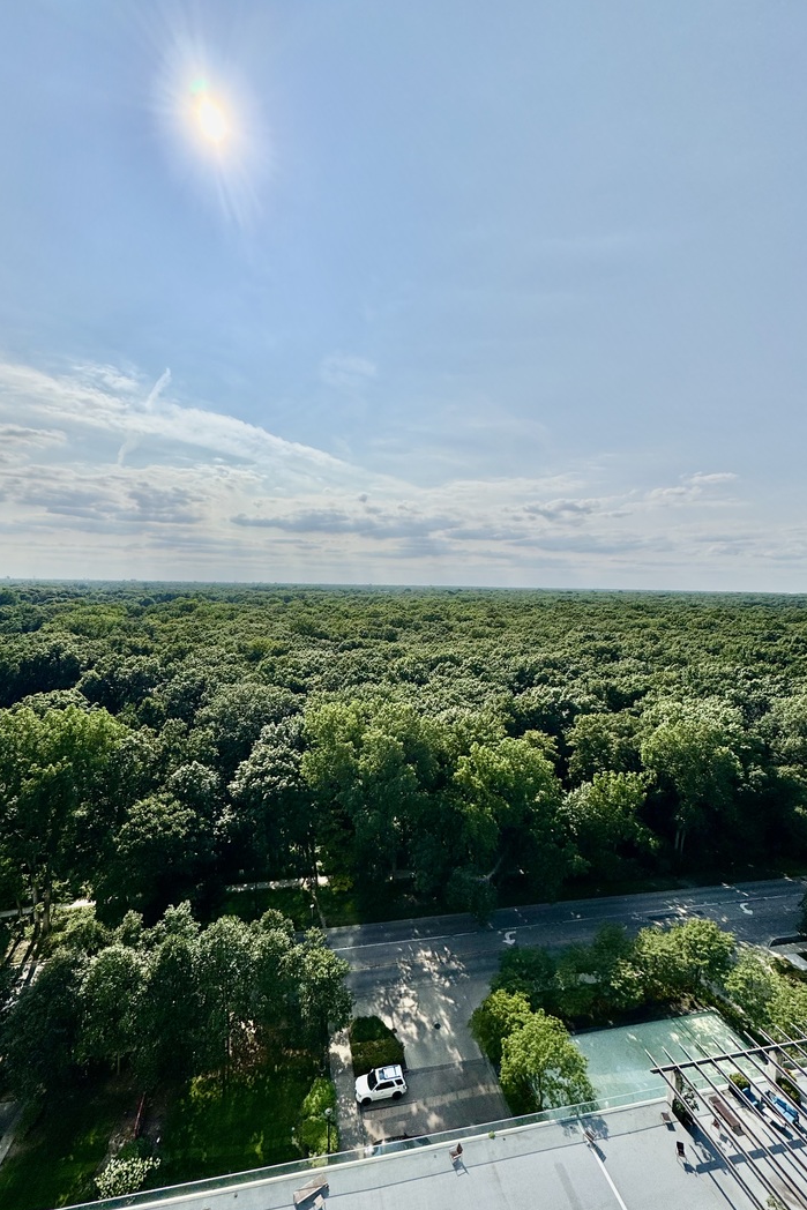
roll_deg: -0.2
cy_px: 622
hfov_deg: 77.3
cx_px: 391
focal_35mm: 15
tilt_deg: -4.2
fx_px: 504
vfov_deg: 100.4
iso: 40
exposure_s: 1/5650
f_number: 2.2
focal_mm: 2.22
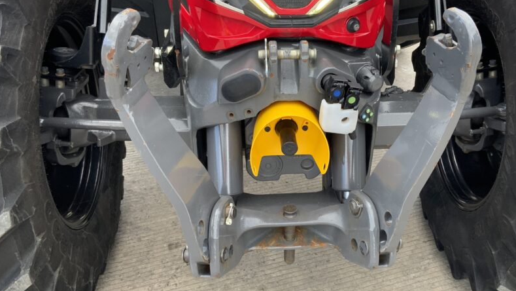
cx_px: 307
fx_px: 561
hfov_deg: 49.1
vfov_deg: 29.0
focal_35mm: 41
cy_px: 130
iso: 25
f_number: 1.8
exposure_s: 1/122
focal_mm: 3
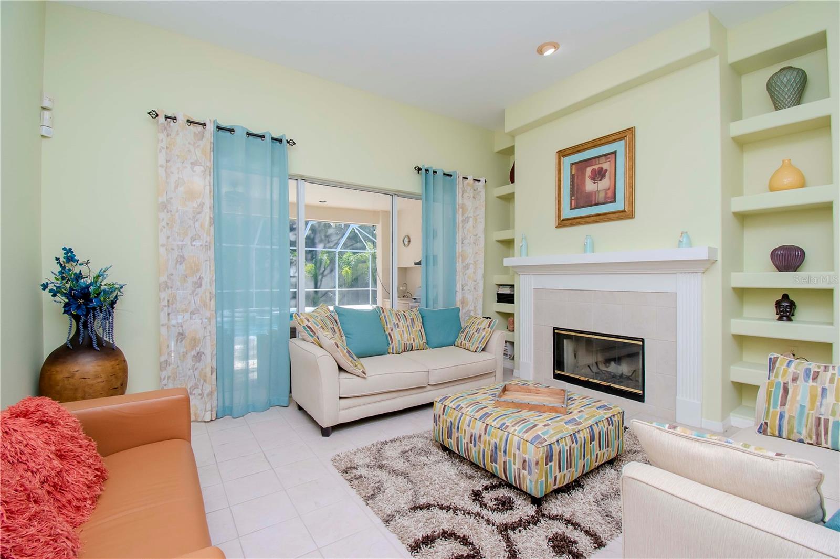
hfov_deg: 100.4
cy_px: 280
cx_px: 420
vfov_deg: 77.3
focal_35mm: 15
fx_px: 350
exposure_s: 1/160
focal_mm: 10
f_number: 9
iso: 800
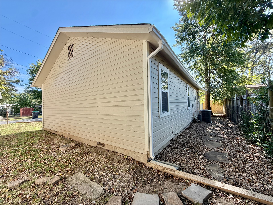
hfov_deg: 102.1
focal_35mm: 14
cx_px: 136
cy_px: 102
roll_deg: +1.2
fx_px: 110
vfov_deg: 85.7
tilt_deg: +0.1
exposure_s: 1/442
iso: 64
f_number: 2.2
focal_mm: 2.22
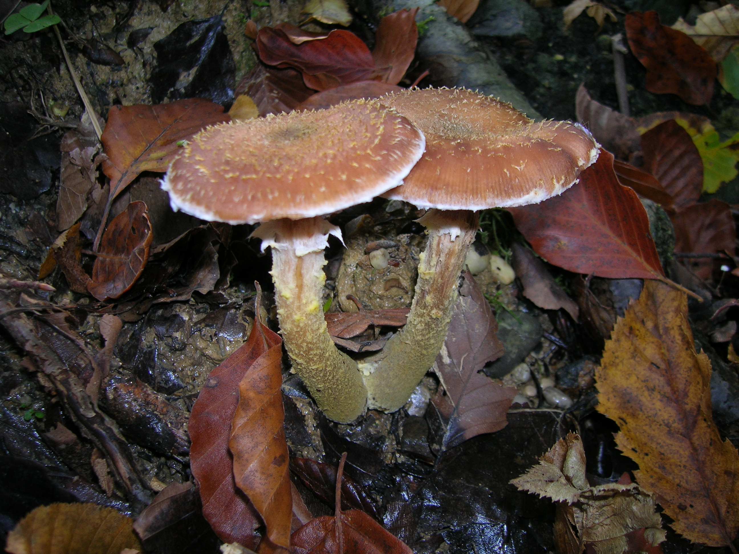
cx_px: 370
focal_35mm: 34
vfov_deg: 41.8
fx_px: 726
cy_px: 277
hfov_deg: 54.0
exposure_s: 1/60.1
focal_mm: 5.7
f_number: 2.9
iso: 50
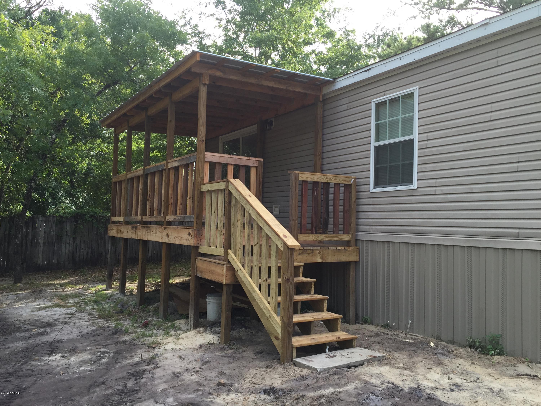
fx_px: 453
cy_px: 203
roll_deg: -3.3
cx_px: 270
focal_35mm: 29
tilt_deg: +2.8
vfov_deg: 48.2
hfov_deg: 61.7
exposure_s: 1/344
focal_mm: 4.15
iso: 32
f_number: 2.2
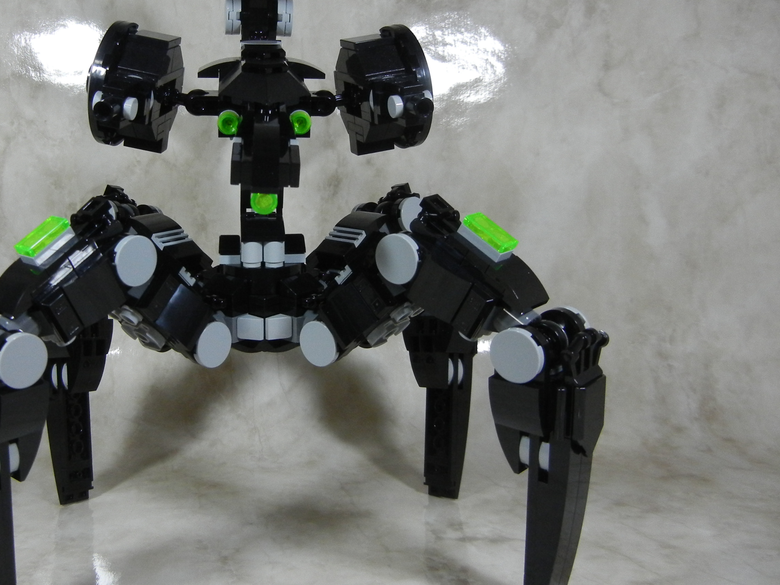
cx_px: 257
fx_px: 969
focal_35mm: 43
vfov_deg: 33.6
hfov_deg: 43.2
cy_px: 254
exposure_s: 1/91.1
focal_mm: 5.4
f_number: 3.5
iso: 400
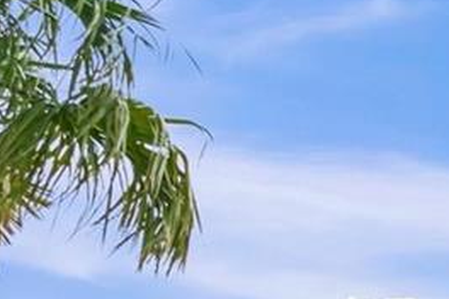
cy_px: 826
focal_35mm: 97
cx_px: 1289
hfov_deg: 12.0
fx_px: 1210
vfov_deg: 10.8
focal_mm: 16
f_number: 6.3
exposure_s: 1/250
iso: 100
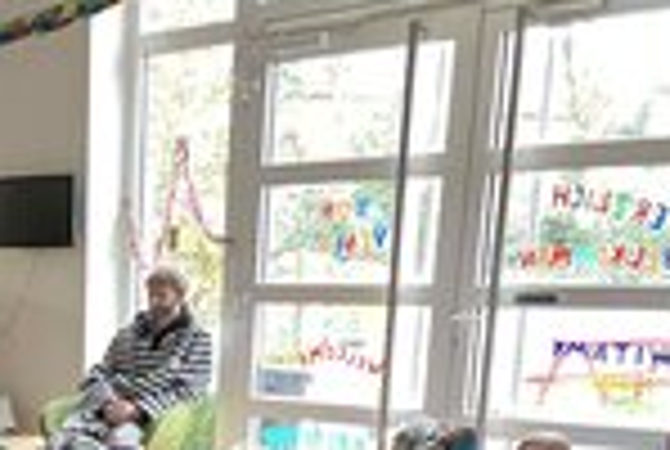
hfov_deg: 23.2
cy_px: 670
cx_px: -184
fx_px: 1455
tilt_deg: -16.9
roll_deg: +2.7
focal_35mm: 78
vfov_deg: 16.1
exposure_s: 1/24
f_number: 1.8
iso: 640
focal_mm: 3.99
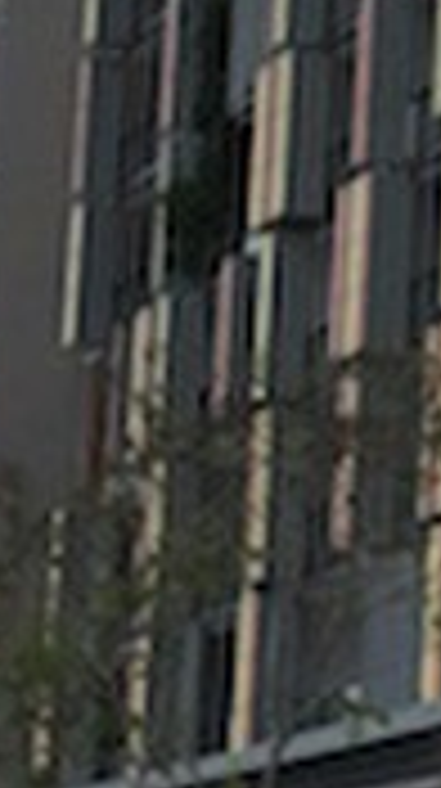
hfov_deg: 5.0
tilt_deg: +13.8
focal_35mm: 217
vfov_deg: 9.9
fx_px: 4526
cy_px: 23
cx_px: 1773
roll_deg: -0.8
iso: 32
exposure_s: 1/1799
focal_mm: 4.15
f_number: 2.2
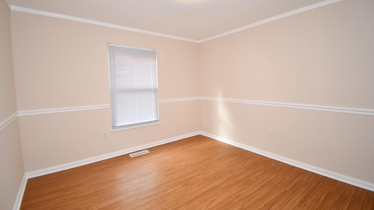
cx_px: 187
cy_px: 99
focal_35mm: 16
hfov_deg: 99.4
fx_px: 159
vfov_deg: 67.0
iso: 400
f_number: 4.5
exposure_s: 1/60
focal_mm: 10
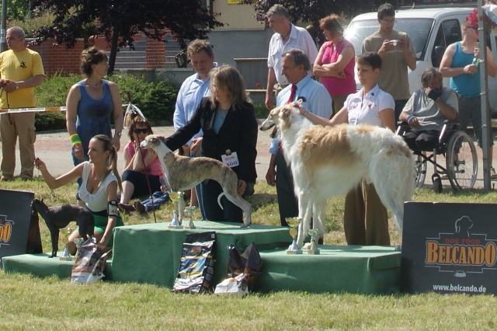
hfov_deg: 43.6
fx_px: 621
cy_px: 166
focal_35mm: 45
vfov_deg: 29.8
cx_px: 248
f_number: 10
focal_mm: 30
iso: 100
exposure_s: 1/200
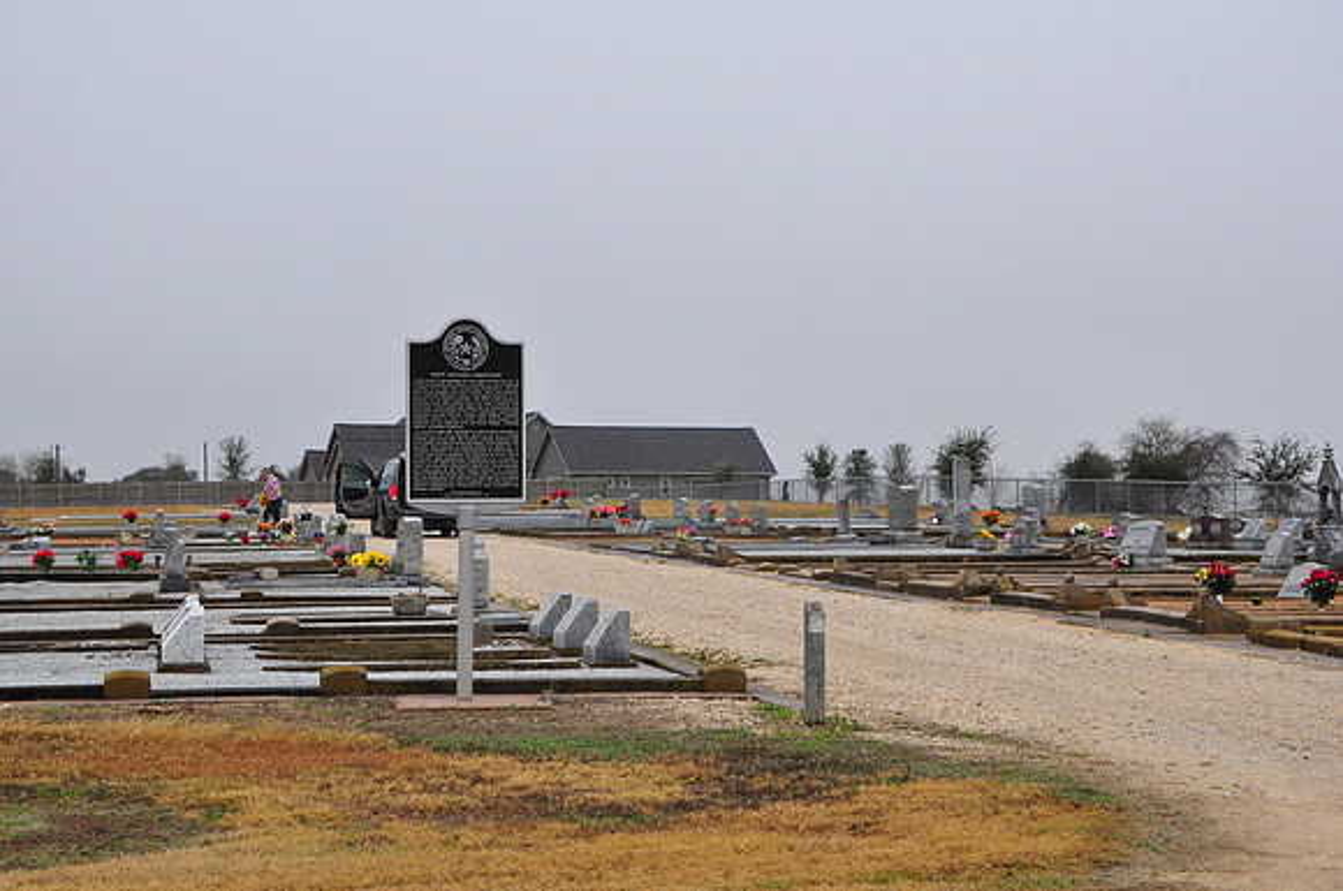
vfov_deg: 18.1
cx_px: 672
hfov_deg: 27.0
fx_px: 2794
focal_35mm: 75
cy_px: 446
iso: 800
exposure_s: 1/250
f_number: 11
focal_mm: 50
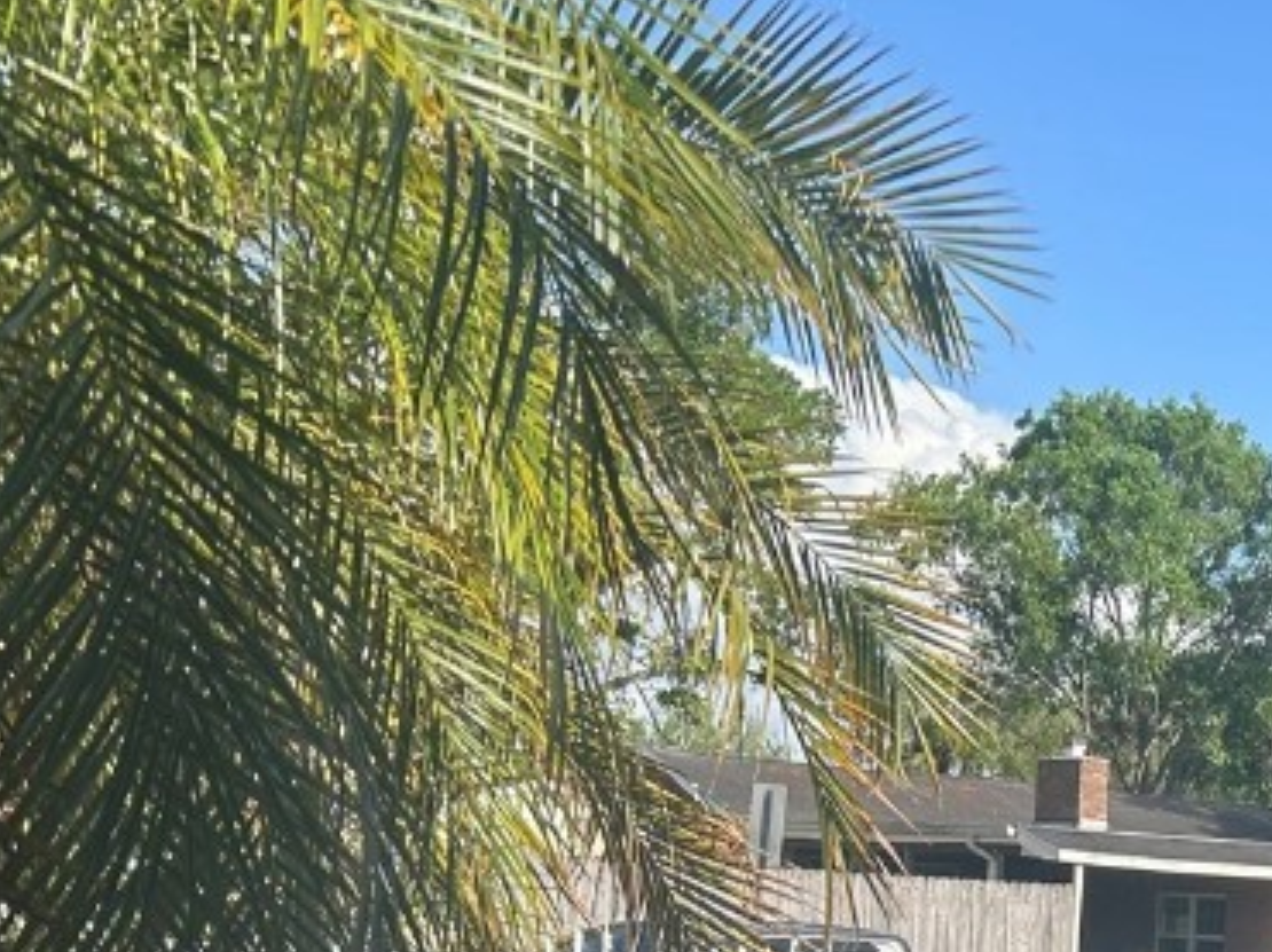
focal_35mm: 72
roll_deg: -3.1
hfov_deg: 26.0
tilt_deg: -7.1
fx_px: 2644
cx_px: 1203
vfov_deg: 18.8
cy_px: 1261
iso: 50
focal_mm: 5.7
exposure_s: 1/2762
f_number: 1.5
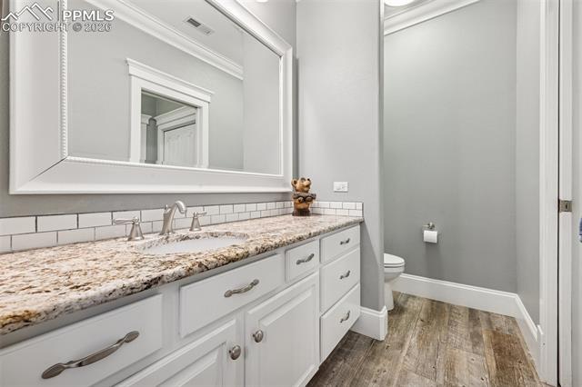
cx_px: 291
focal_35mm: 15
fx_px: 242
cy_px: 194
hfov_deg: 100.4
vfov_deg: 77.3
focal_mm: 15
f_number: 11
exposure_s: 2
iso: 100
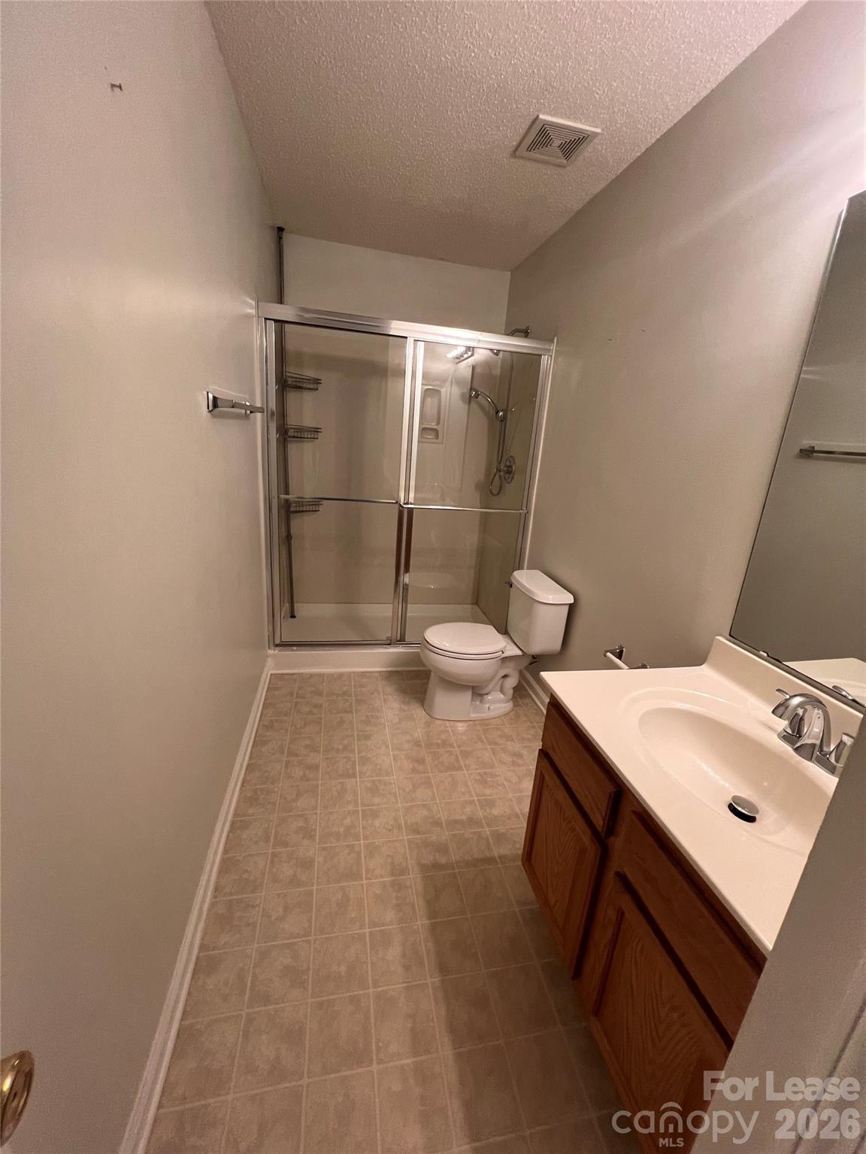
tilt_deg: -15.6
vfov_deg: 106.2
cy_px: 577
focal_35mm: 13
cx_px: 433
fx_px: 434
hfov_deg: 89.9
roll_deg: -3.8
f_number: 1.8
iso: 200
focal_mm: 1.57
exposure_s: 1/120
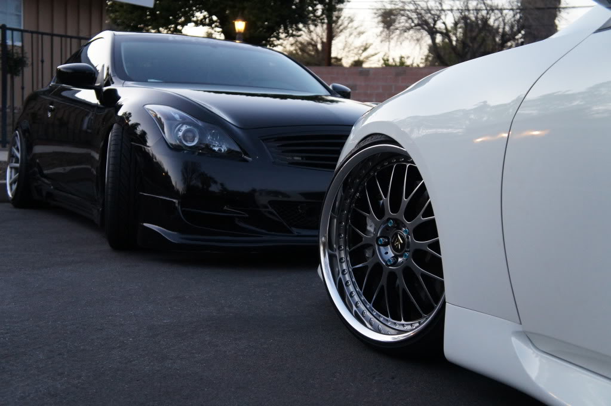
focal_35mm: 48
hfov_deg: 41.1
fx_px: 814
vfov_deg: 28.0
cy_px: 203
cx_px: 306
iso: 1600
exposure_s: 1/50
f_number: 4
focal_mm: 32
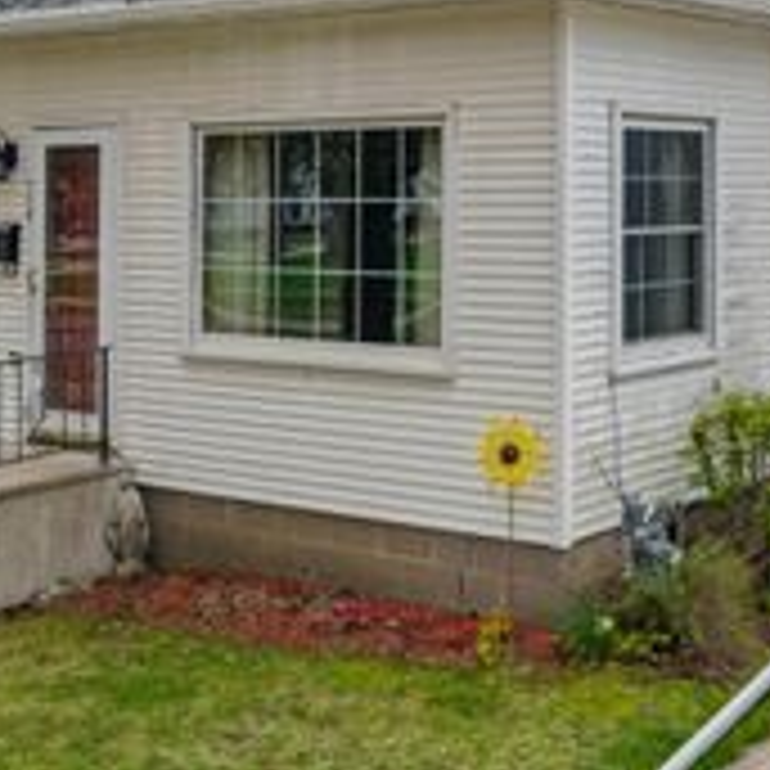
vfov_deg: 26.5
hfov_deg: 26.9
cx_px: 666
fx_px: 1560
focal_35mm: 62
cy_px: 34
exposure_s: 1/730
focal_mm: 8.67
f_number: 1.8
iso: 200
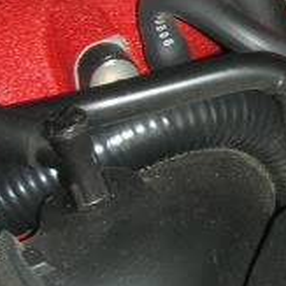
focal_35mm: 194
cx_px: 637
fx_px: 1813
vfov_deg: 9.0
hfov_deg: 8.4
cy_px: 81
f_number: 3
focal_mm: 5.8
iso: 58
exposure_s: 1/60.1
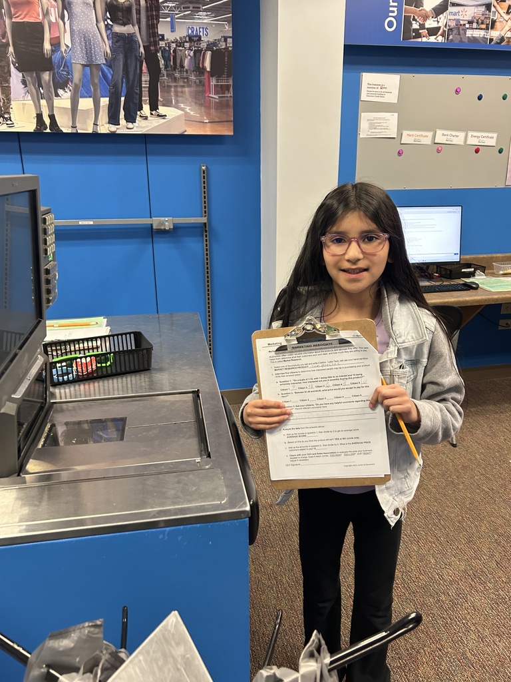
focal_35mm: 26
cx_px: 256
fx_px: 512
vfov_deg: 67.3
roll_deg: -0.1
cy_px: 341
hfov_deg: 53.1
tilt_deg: -19.2
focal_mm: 5.7
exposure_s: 1/60
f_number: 1.5
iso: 250
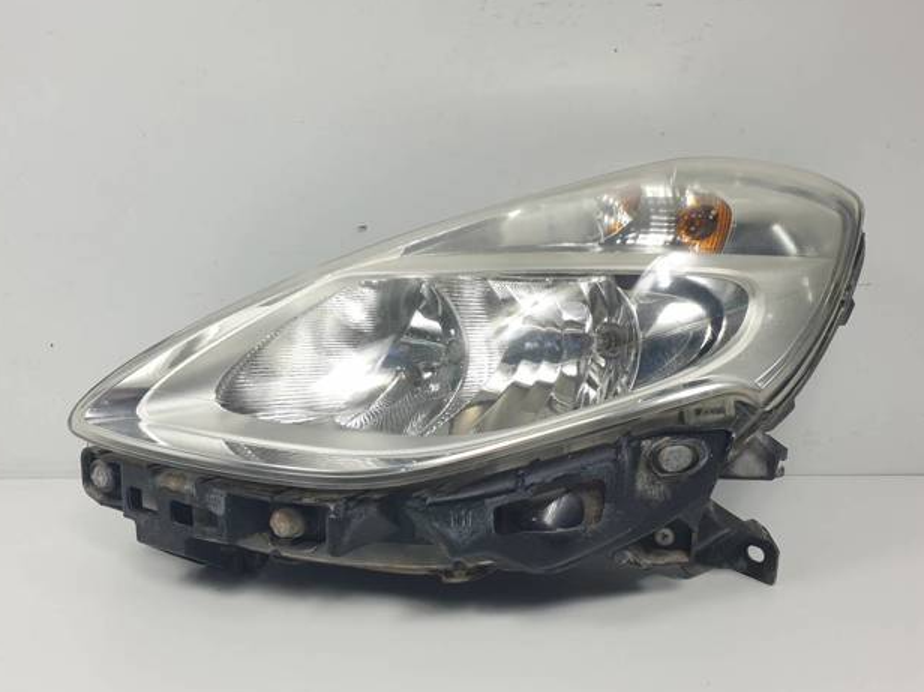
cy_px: 340
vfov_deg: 51.3
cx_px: 460
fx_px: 720
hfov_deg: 65.4
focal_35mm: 27
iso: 50
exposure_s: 1/233
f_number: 2.4
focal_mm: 4.3
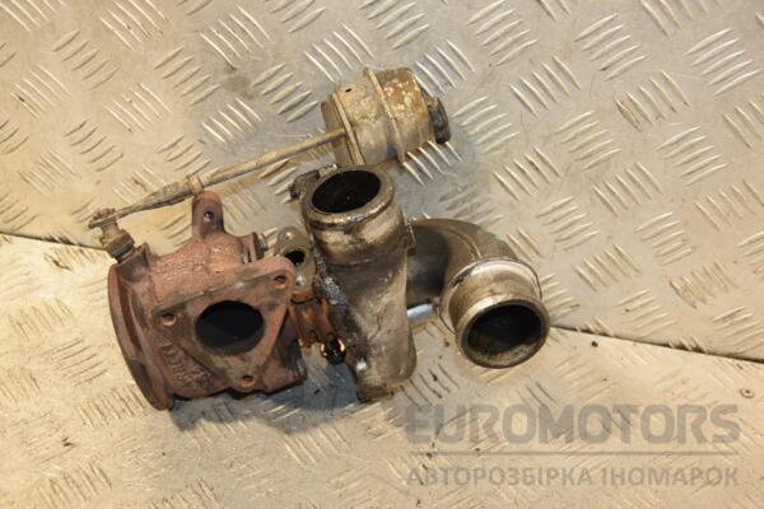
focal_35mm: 63
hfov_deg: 31.9
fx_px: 1337
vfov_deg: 21.6
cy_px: 254
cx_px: 382
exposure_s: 1/125
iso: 800
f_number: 4.8
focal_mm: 42
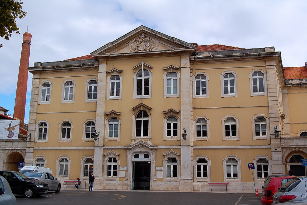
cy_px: 102
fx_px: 333
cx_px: 154
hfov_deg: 49.6
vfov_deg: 34.2
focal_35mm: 39
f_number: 9
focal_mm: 26
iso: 200
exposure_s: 1/320
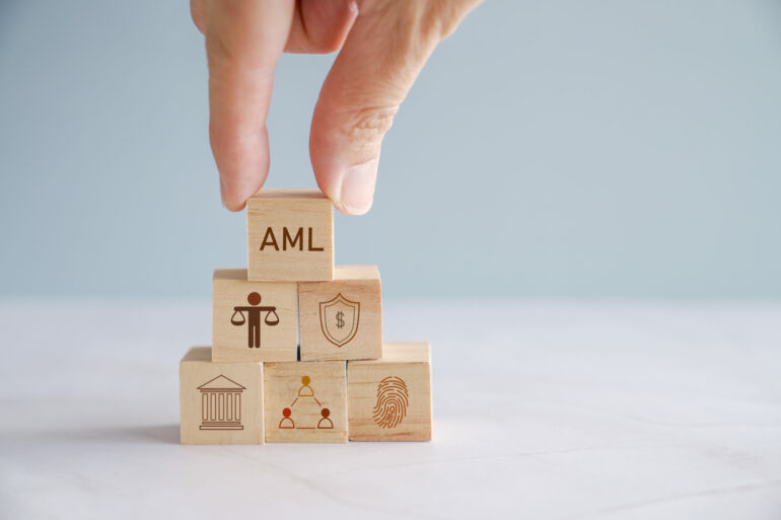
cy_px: 260
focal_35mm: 70
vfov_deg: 19.4
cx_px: 390
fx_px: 1518
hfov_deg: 28.8
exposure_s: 1/60
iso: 400
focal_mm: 70
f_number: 4.5
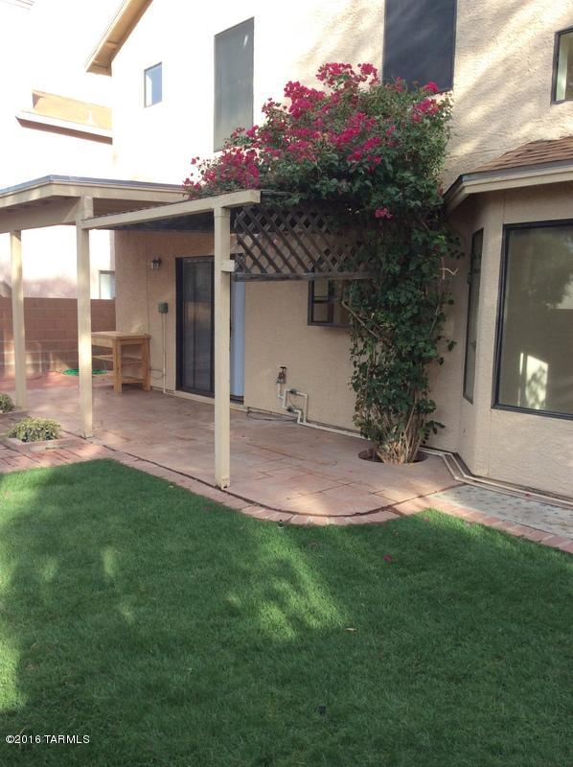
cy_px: 384
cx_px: 286
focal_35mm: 32
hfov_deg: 44.1
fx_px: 708
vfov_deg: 56.9
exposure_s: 1/364
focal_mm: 3.3
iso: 32
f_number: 2.4
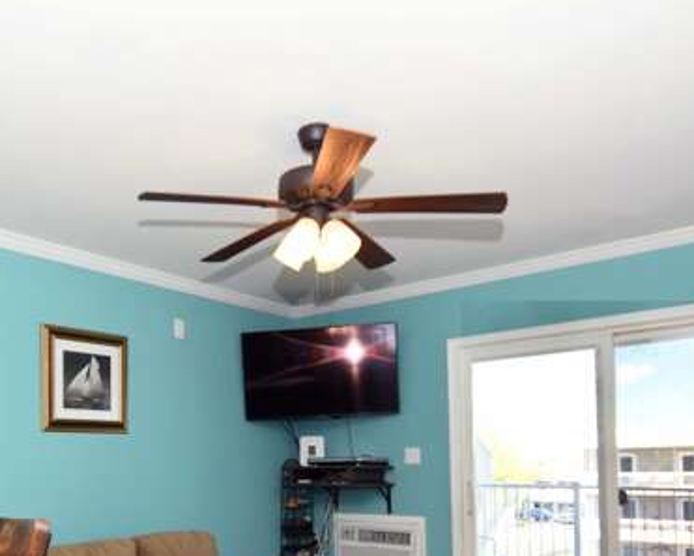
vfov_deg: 42.2
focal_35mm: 33
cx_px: 239
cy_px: 458
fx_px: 678
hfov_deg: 53.3
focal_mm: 11.5
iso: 800
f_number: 7.1
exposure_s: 1/200
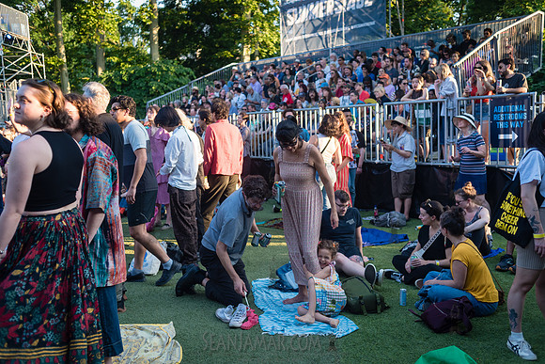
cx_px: 272
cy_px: 182
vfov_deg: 37.9
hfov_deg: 54.4
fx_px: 530
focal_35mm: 35
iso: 500
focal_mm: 35
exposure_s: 1/640
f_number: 2.8
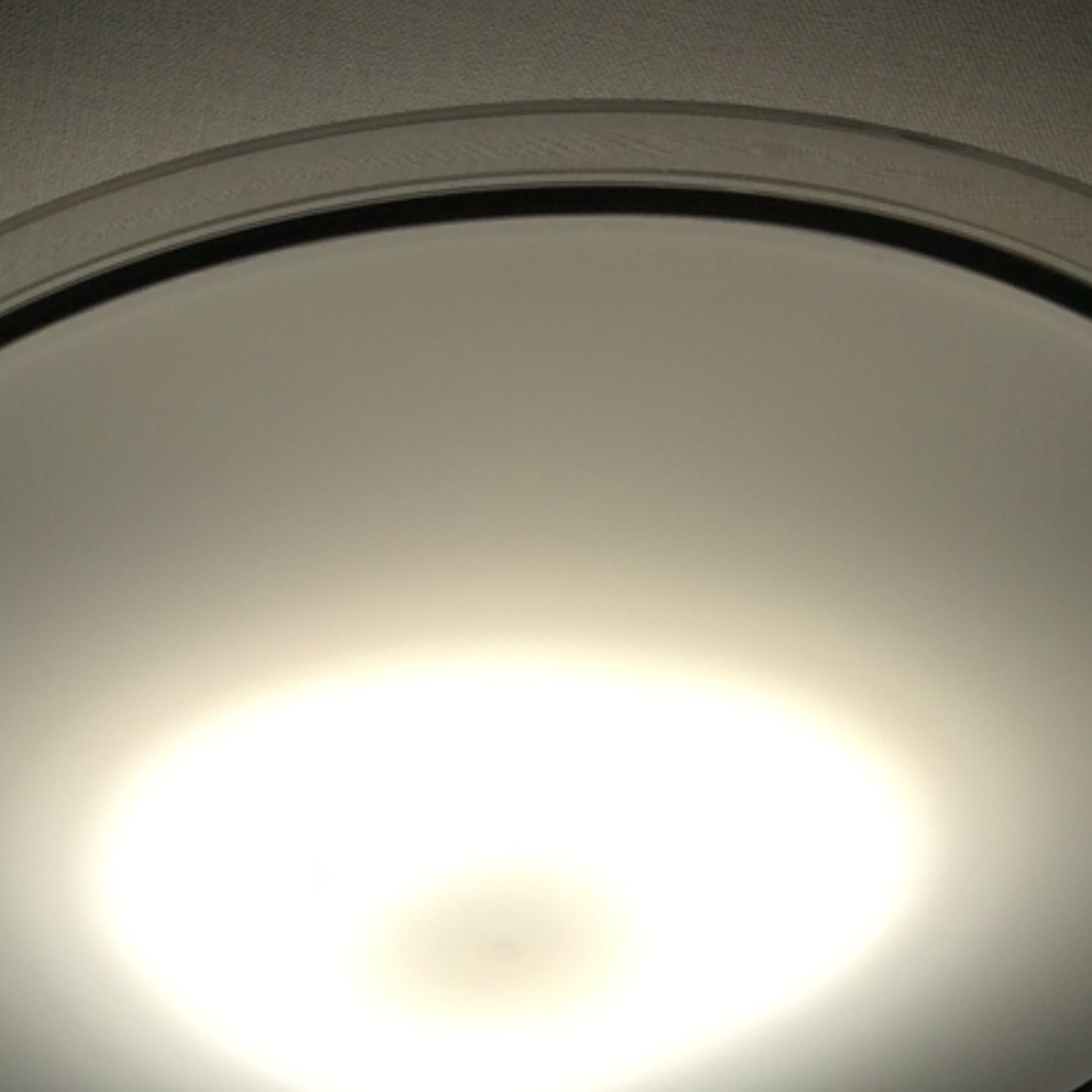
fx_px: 2712
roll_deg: +0.6
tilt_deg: +36.4
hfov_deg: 22.6
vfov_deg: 22.4
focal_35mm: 76
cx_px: 335
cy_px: 879
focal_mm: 3.3
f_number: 2.4
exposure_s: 1/622
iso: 32
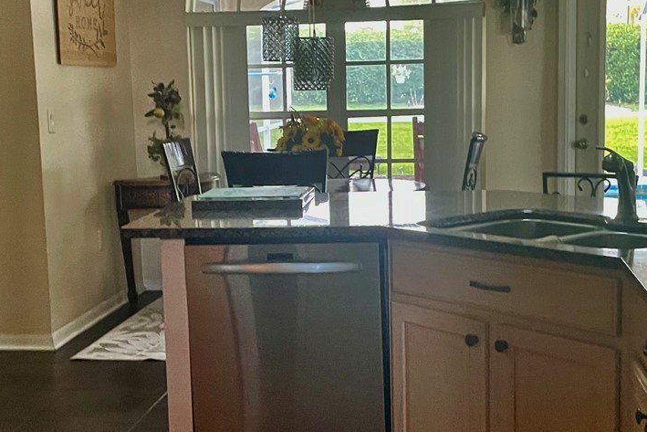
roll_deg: +0.8
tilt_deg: -8.2
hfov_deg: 32.8
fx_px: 1096
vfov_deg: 22.2
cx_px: 288
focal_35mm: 61
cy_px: 258
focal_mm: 4.2
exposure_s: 1/40
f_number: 1.6
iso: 400
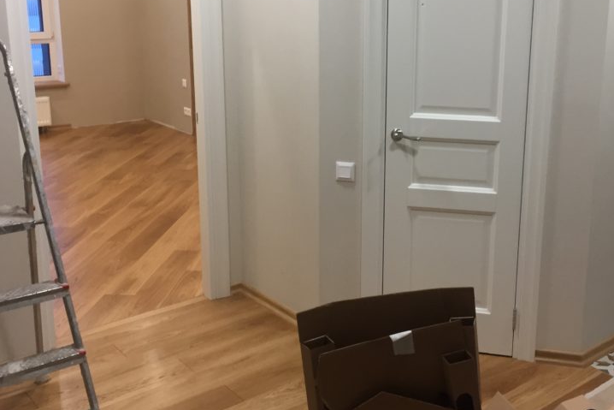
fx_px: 733
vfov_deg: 31.1
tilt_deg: -8.3
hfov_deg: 45.2
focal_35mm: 43
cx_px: 369
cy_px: 152
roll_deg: -1.8
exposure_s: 1/33
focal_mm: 4.15
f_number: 2.2
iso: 50
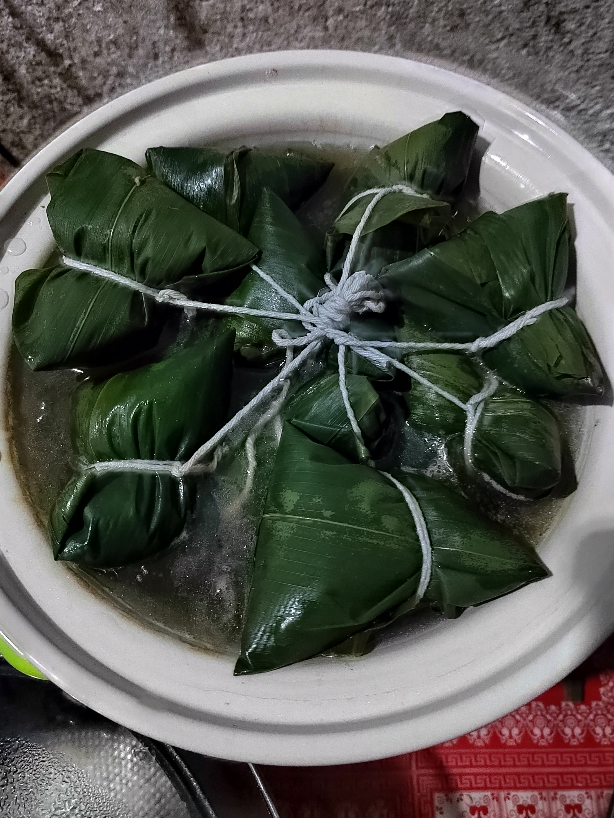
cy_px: 409
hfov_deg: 58.9
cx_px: 307
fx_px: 544
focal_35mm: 23
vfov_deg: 73.9
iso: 5600
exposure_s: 1/25
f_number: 1.9
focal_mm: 5.52
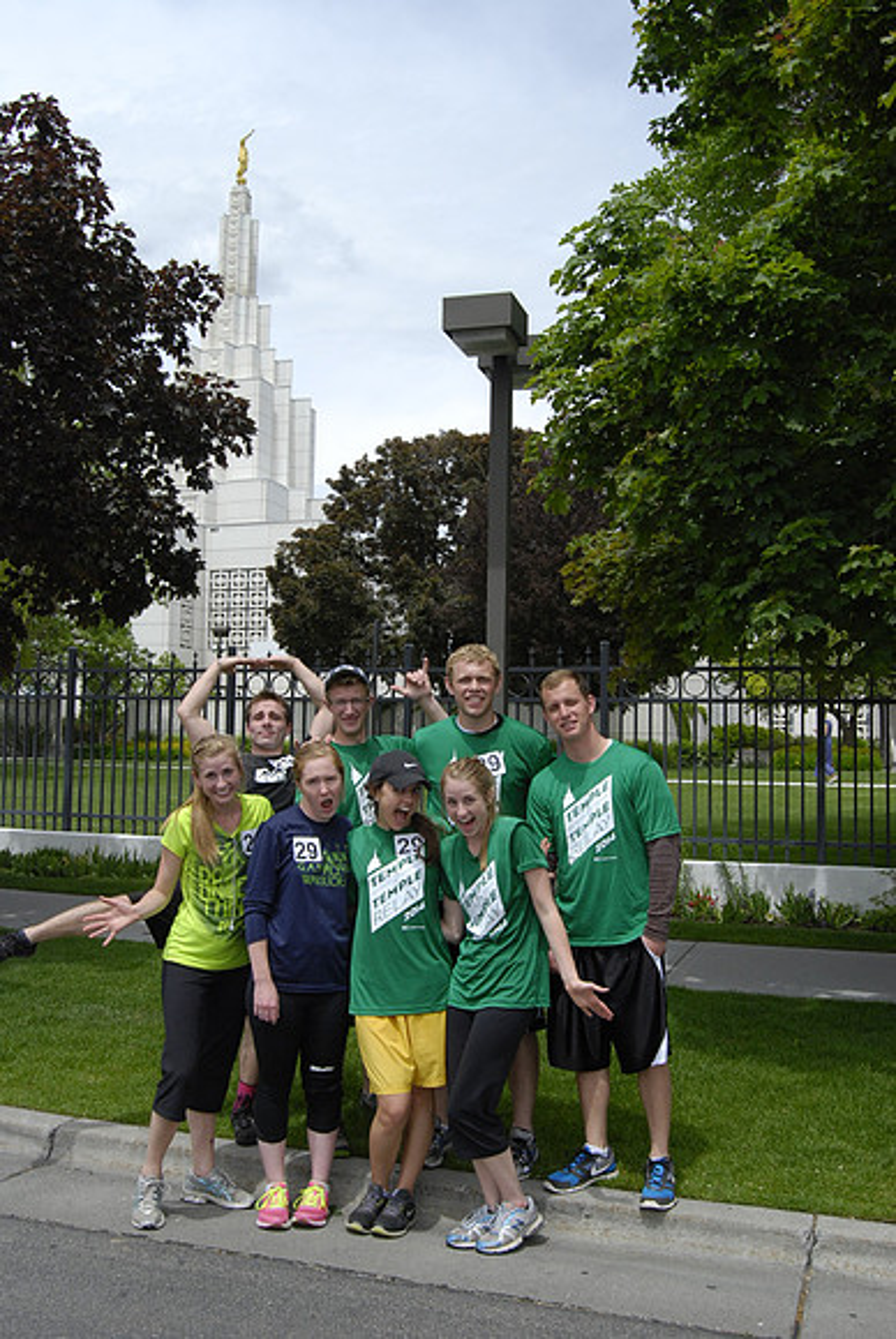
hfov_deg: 38.4
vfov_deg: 55.1
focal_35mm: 34
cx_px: 448
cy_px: 670
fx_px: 1285
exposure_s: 1/640
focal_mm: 23
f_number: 10
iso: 400
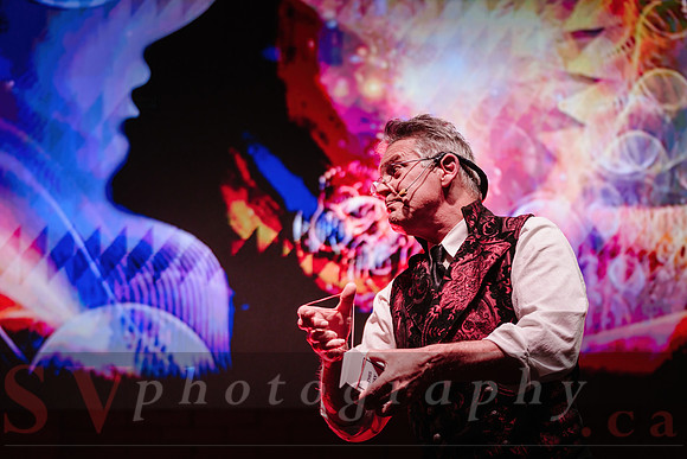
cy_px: 225
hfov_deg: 20.8
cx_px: 378
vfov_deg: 14.0
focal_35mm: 98
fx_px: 1867
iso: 1600
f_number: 2.8
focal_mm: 89
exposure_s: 1/250
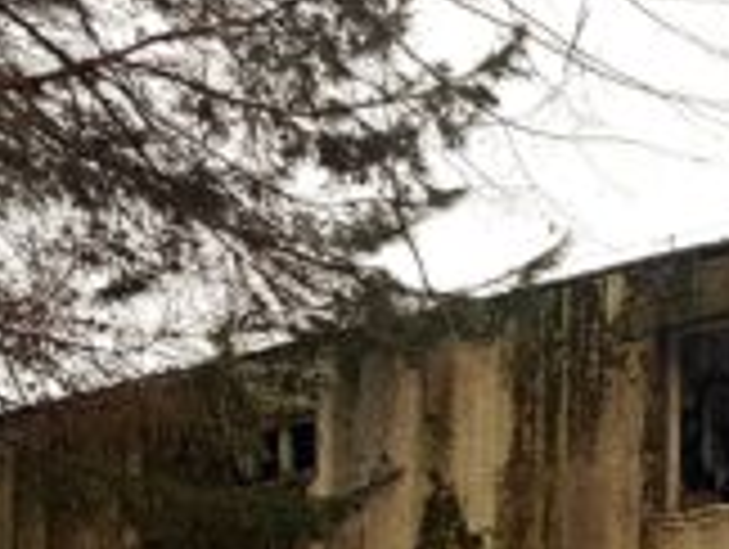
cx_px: 1404
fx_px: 2594
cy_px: 774
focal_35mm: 123
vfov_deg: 11.7
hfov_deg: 13.8
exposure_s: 1/50
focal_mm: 4.2
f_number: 1.7
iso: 50
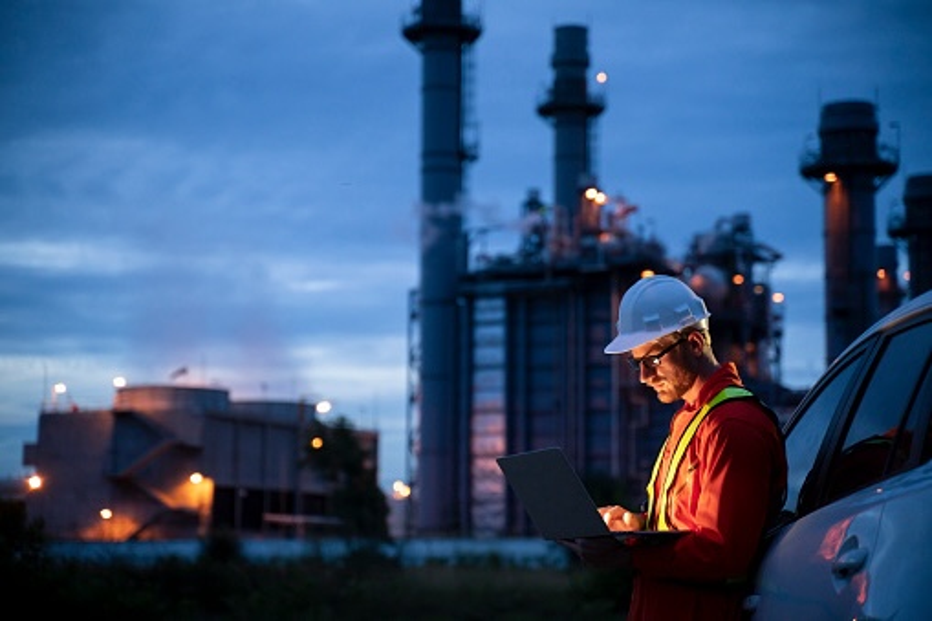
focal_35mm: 75
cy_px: 310
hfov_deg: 27.0
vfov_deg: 18.2
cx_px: 466
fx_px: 1941
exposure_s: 1/160
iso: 200
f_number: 2.8
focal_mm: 75
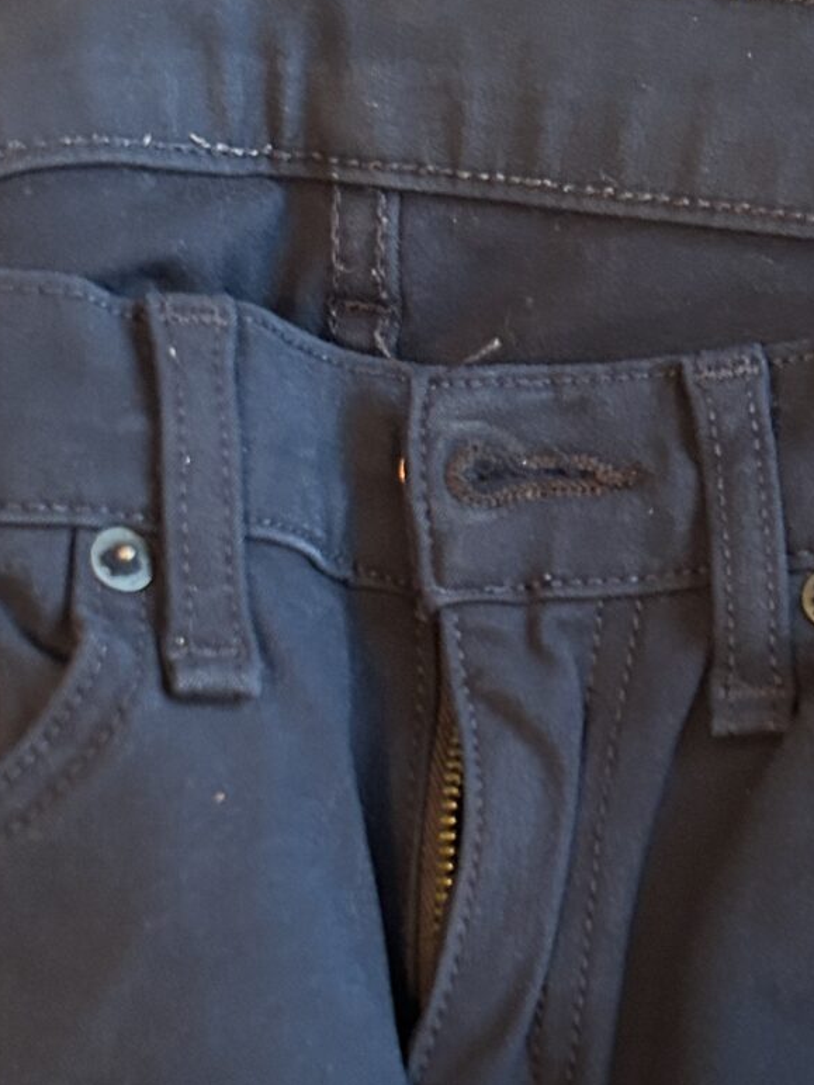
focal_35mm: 69
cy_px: 665
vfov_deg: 28.1
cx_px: 526
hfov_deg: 21.2
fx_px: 2163
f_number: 1.5
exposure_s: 1/30
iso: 500
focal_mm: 5.7
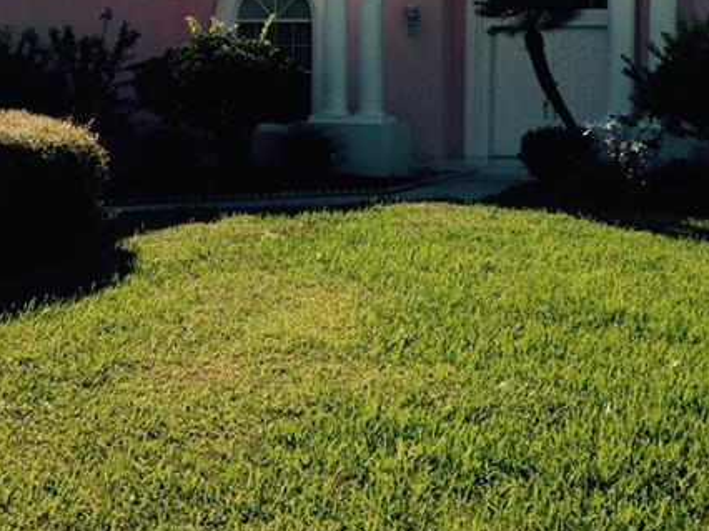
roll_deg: +0.6
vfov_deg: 23.0
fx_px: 1269
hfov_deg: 31.1
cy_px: 53
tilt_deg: +0.3
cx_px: 448
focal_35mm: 62
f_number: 2.4
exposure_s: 1/1427
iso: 50
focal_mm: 4.12
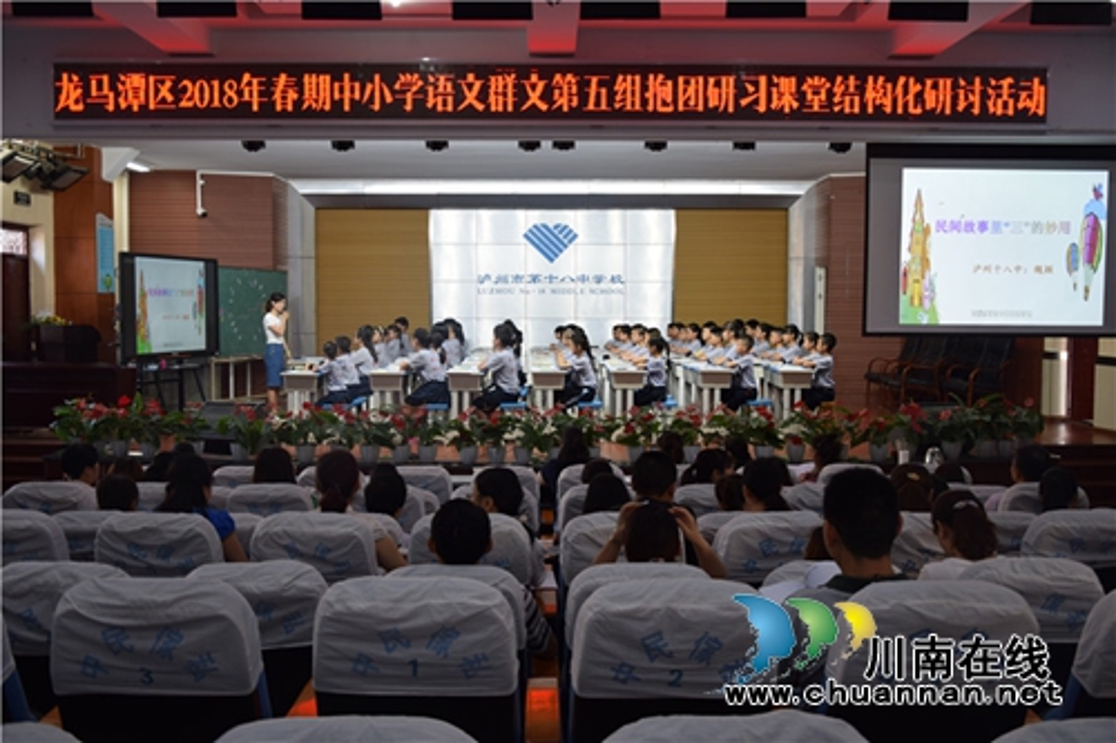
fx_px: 1116
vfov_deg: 36.8
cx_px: 558
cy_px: 372
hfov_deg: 53.1
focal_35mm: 36
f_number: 3.8
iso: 100
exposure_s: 1/15
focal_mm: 24
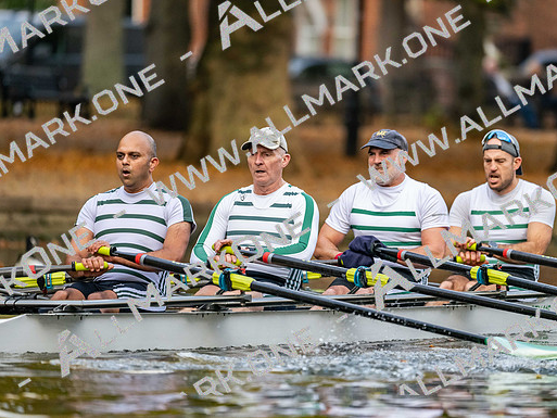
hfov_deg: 4.6
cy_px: 209
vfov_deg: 3.4
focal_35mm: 435
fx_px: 7001
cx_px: 278
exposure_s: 1/2500
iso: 3200
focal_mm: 400
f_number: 4.5
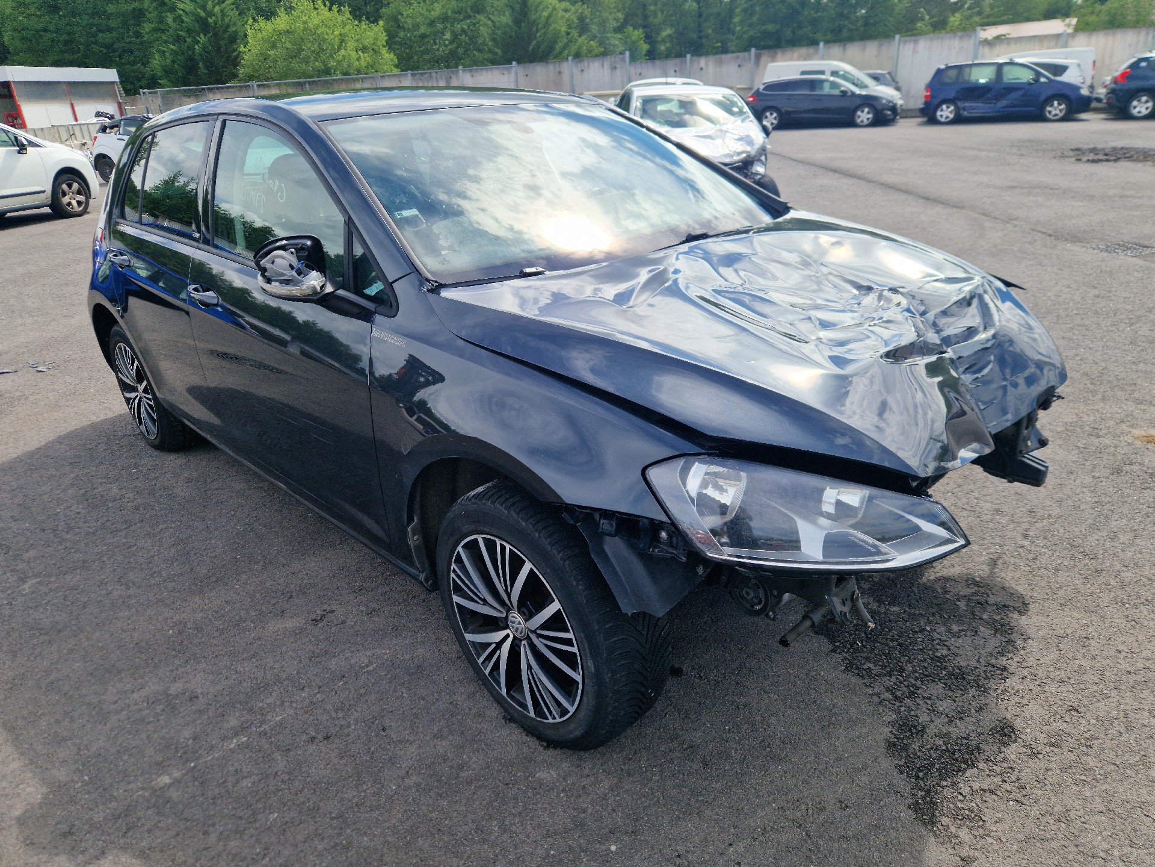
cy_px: 434
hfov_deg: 73.9
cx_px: 578
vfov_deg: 58.9
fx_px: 767
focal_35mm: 23
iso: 50
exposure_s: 1/1111
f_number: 1.8
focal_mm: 5.4
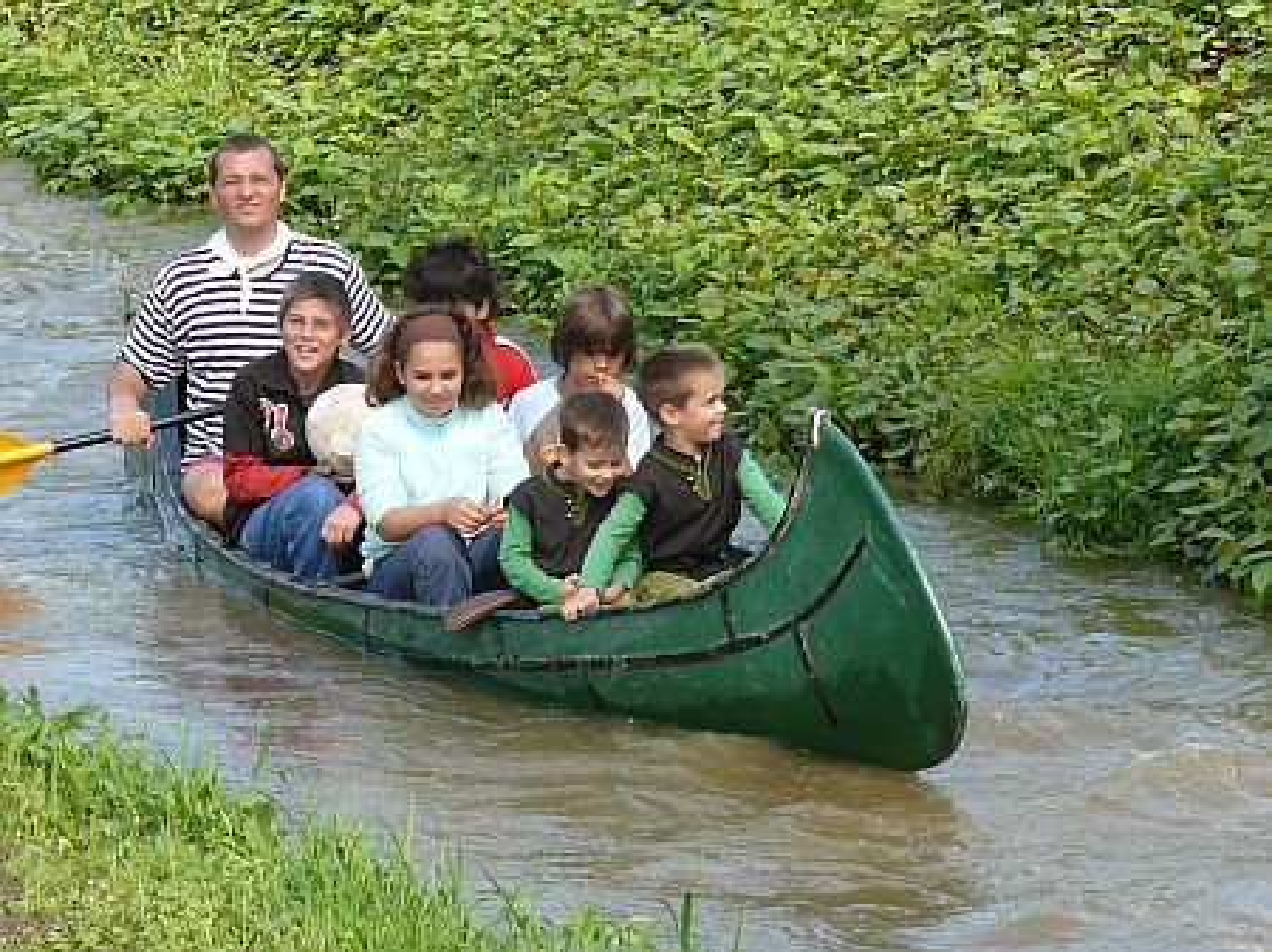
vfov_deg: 7.5
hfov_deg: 10.0
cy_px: 476
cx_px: 636
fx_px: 7272
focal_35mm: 198
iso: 100
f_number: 4.5
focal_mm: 23.5
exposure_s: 1/200
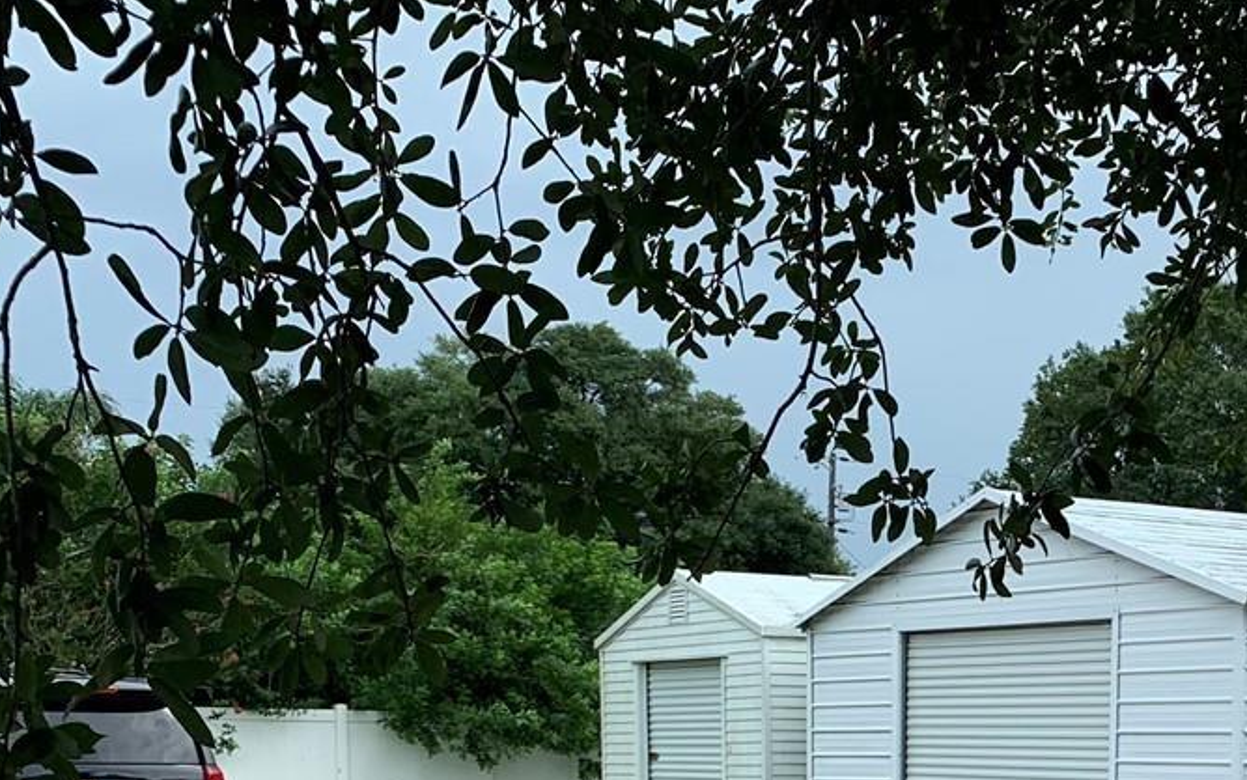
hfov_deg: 30.0
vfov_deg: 18.8
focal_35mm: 66
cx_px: 1075
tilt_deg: -1.8
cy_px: 896
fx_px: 2244
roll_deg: -2.0
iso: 25
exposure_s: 1/1282
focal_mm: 4.25
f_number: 1.8
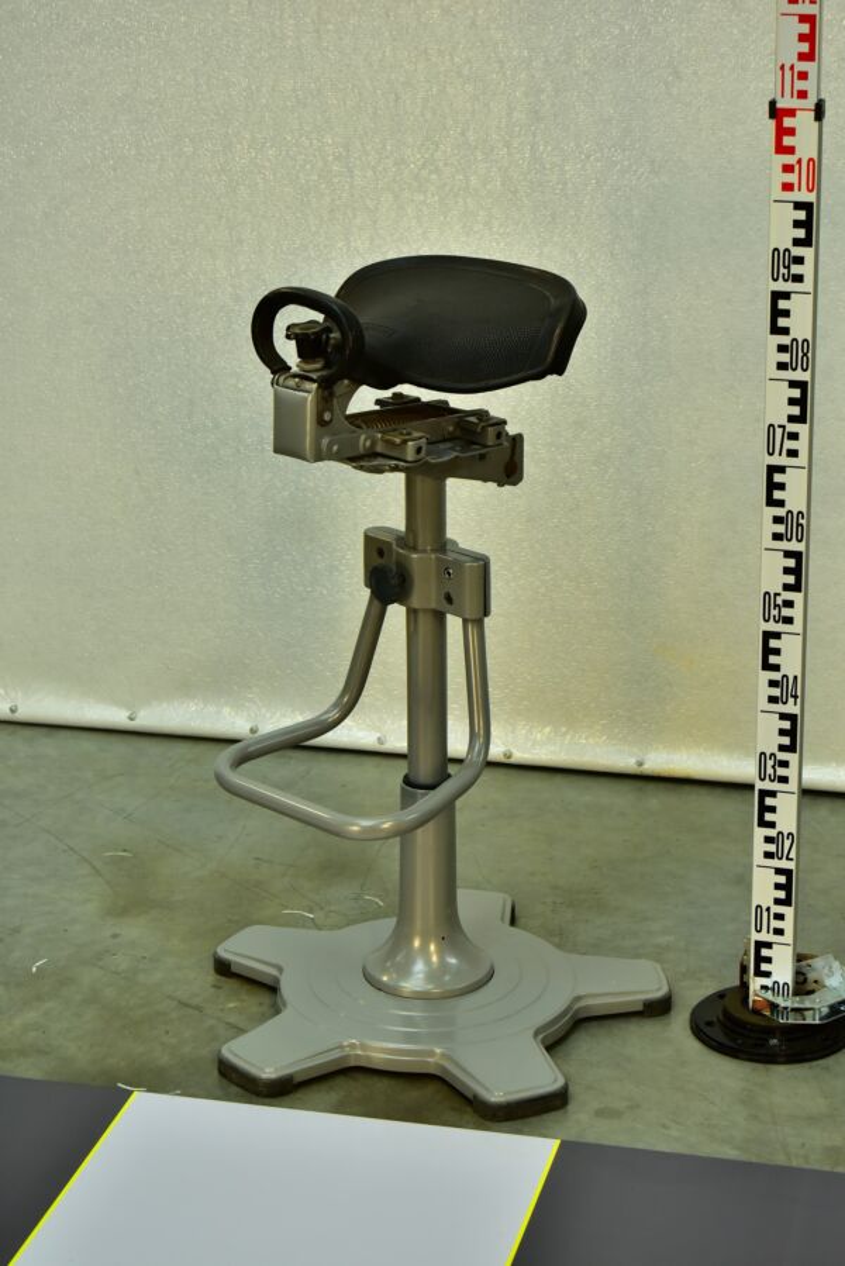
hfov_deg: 17.1
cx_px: 422
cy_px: 633
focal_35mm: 80
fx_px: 2814
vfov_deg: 25.4
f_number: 10
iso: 500
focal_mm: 80
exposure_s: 1/40
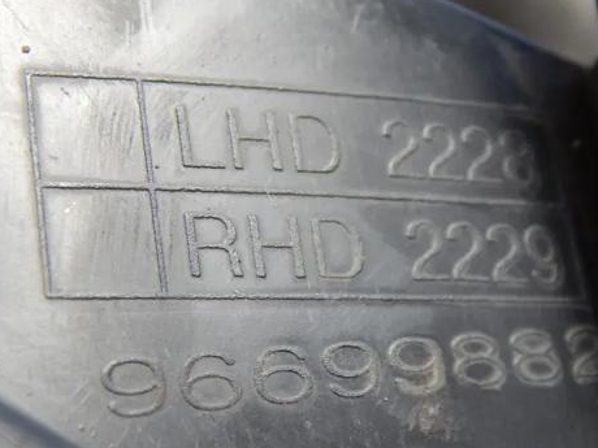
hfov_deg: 20.4
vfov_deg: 15.4
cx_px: 360
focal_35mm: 96
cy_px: 252
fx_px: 1658
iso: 400
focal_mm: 12.3
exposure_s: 1/20
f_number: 4.1
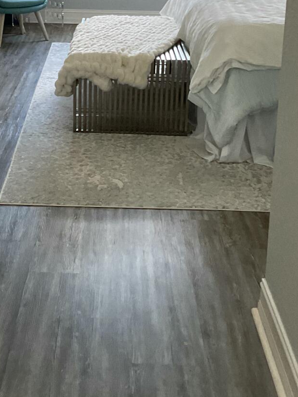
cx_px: 88
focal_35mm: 70
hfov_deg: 20.9
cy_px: 91
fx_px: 804
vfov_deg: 27.3
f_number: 1.8
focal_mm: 3
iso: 100
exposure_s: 1/60
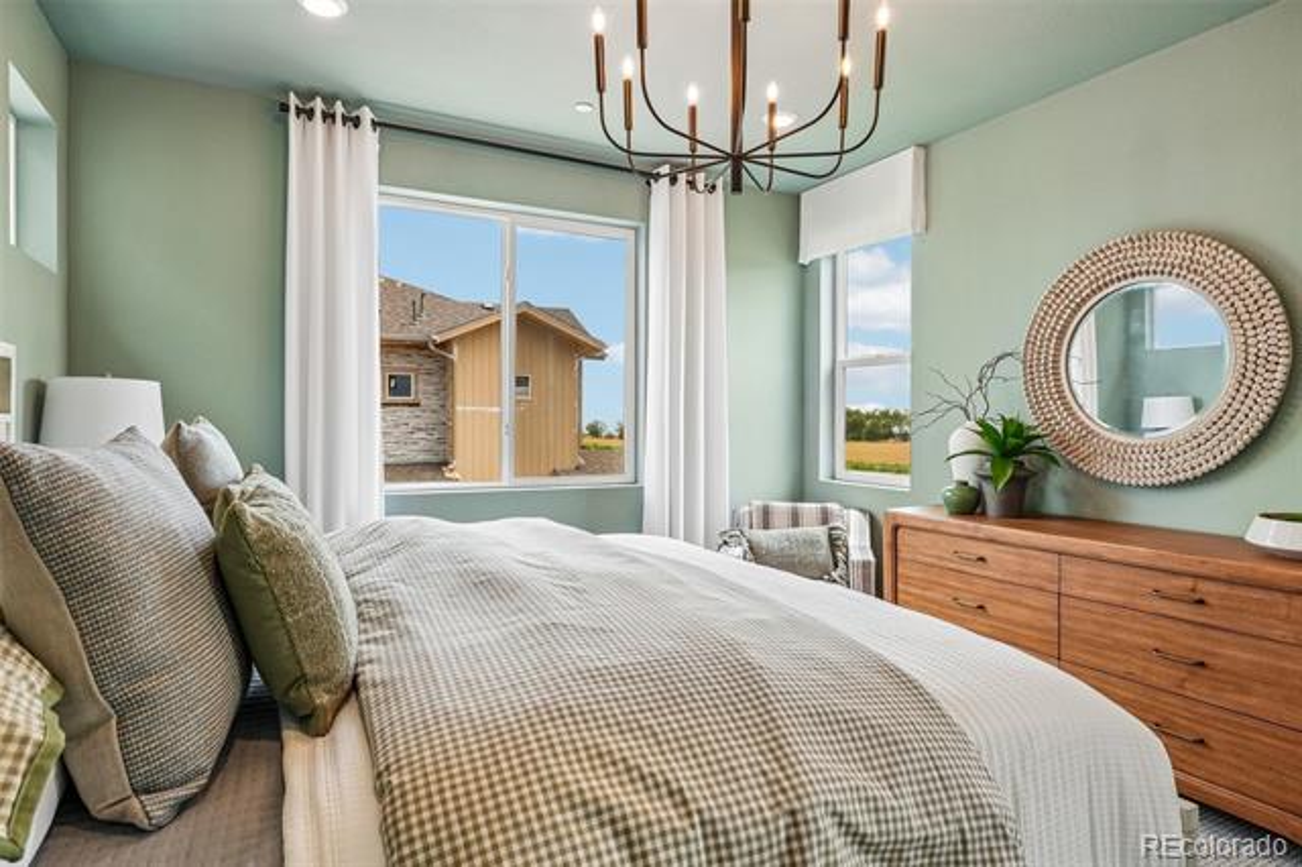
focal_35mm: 20
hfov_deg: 85.5
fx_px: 705
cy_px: 434
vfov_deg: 63.2
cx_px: 651
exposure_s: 1/60
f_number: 8
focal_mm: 13
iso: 100
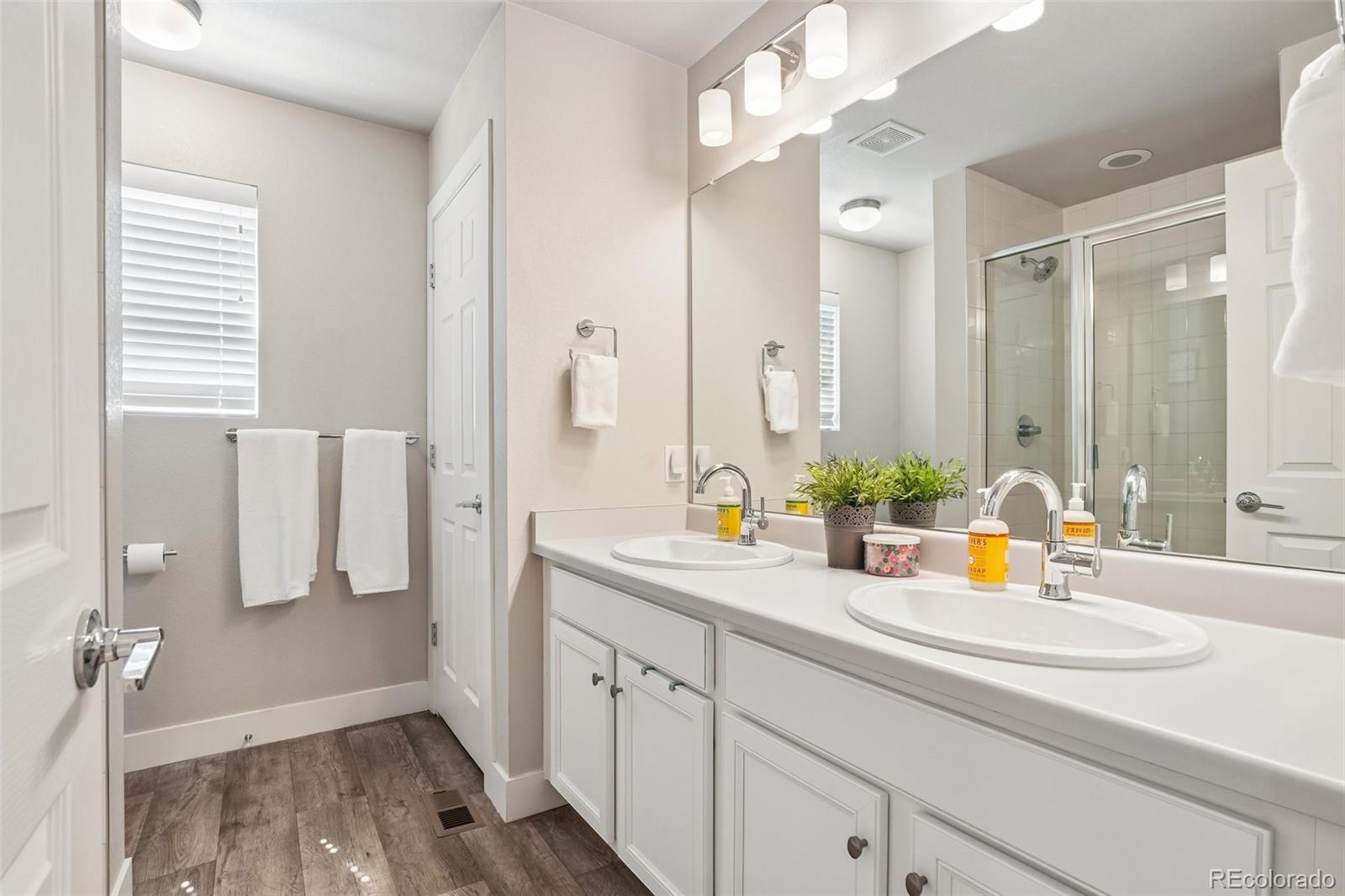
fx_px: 616
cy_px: 448
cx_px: 672
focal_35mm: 16
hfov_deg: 95.0
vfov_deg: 72.0
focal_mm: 11
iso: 320
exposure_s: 1/30
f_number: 8
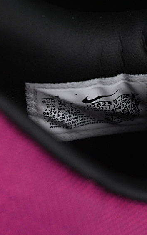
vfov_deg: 14.3
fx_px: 936
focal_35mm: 146
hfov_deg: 9.0
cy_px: 111
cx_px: 108
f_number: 6.3
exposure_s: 1/60
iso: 160
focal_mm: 50
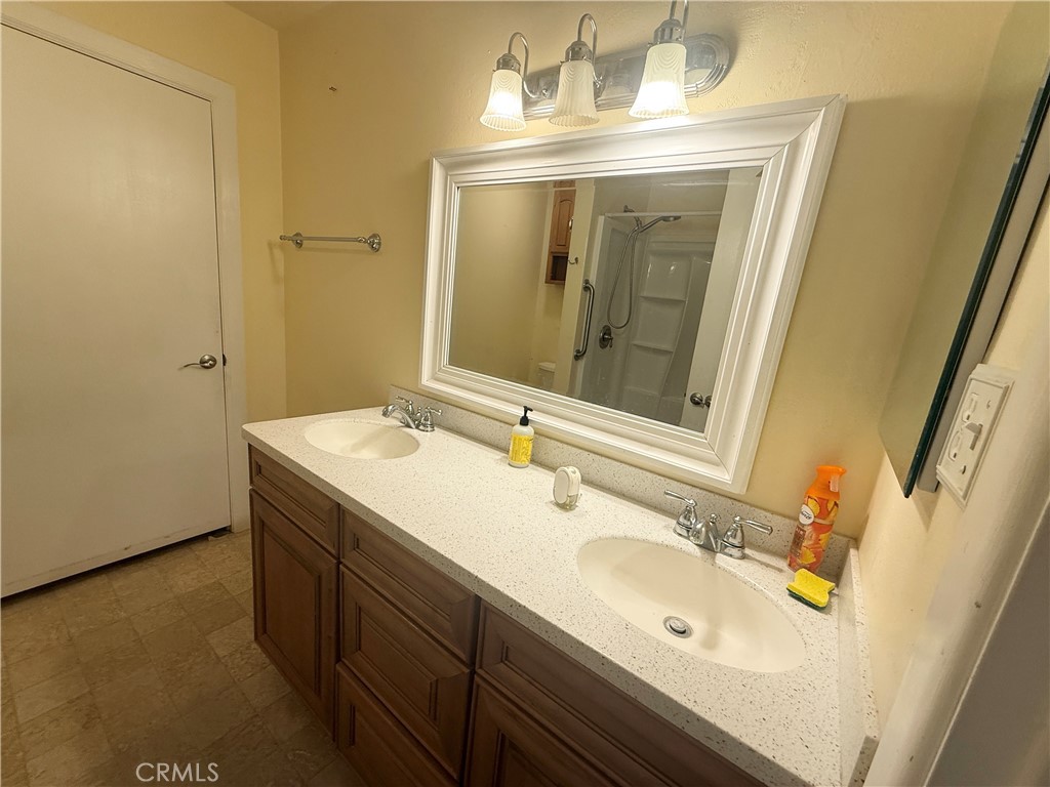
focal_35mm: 14
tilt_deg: -12.4
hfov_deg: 102.1
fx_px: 425
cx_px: 525
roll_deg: -6.4
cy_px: 394
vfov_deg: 85.7
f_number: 2.2
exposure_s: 1/120
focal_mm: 2.22
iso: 100
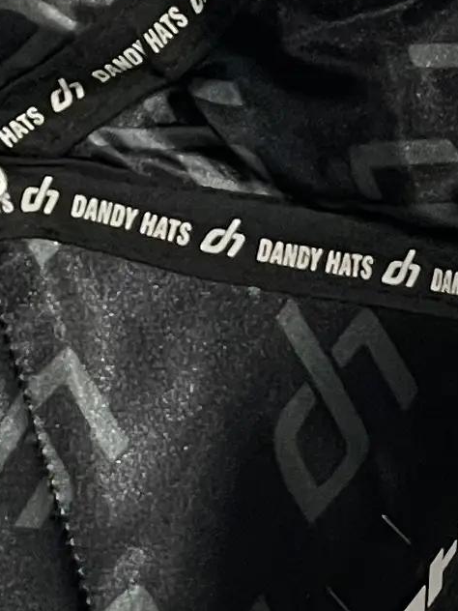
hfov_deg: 4.4
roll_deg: +1.9
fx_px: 5857
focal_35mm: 332
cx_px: -416
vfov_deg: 6.0
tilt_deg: -27.0
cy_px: 403
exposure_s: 1/40
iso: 250
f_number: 2
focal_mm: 6
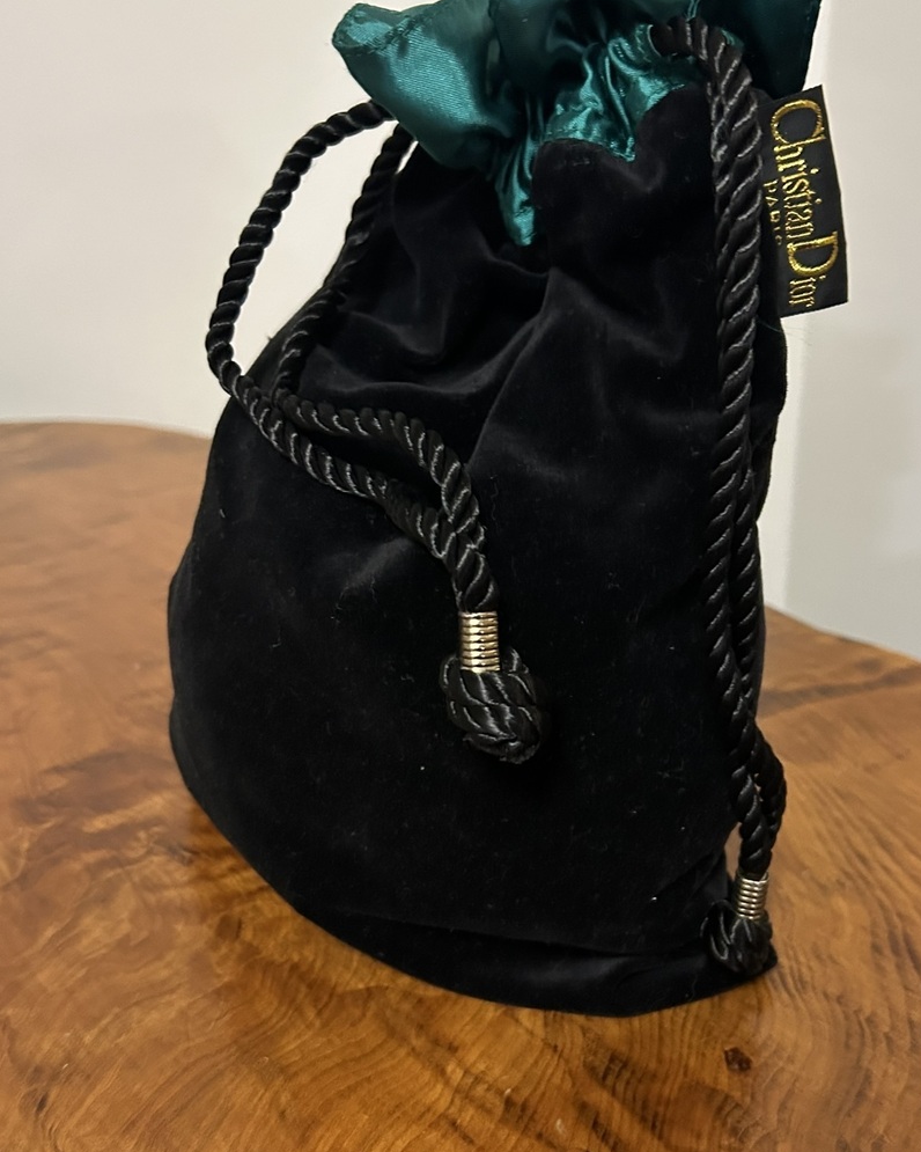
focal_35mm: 34
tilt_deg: -24.8
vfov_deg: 52.8
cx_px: 514
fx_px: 1158
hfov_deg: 43.3
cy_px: 586
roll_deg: +3.3
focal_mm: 5.7
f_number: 1.5
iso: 640
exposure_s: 1/40
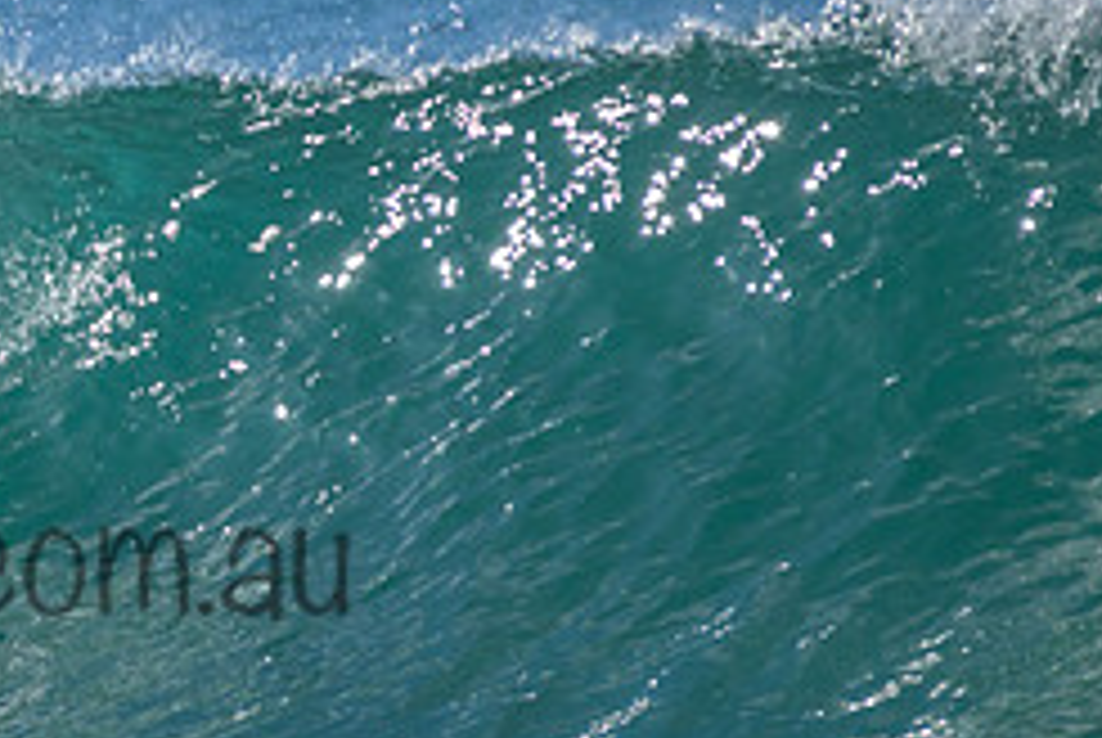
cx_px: -126
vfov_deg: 0.7
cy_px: 511
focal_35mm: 1891
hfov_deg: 1.1
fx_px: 57954
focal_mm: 800
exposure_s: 1/1600
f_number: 11
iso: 1600
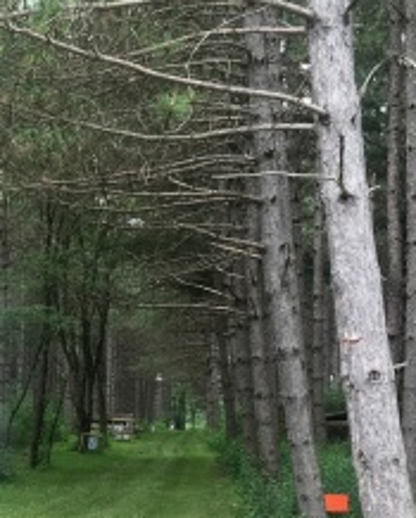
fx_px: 1275
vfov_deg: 22.5
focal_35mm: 83
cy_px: 451
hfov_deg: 17.7
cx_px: -78
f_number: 2.2
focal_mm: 4.15
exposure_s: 1/60
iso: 32
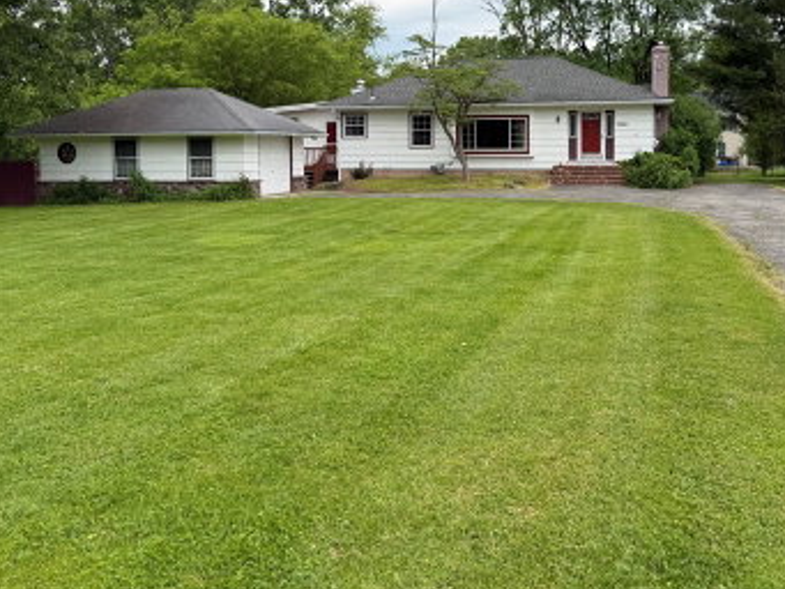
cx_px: 460
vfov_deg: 38.9
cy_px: 170
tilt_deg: -2.0
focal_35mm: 36
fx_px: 817
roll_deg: +0.1
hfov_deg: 51.1
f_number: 1.78
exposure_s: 1/1493
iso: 80
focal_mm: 6.76
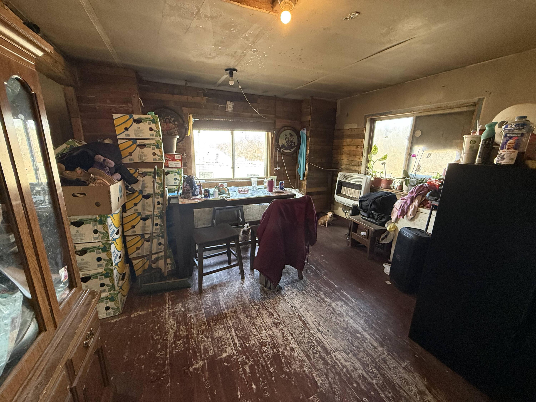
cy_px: 201
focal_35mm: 14
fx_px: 217
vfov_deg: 85.7
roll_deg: -1.8
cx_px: 268
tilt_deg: -13.7
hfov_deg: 102.1
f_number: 2.2
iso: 320
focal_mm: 2.22
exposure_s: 1/74
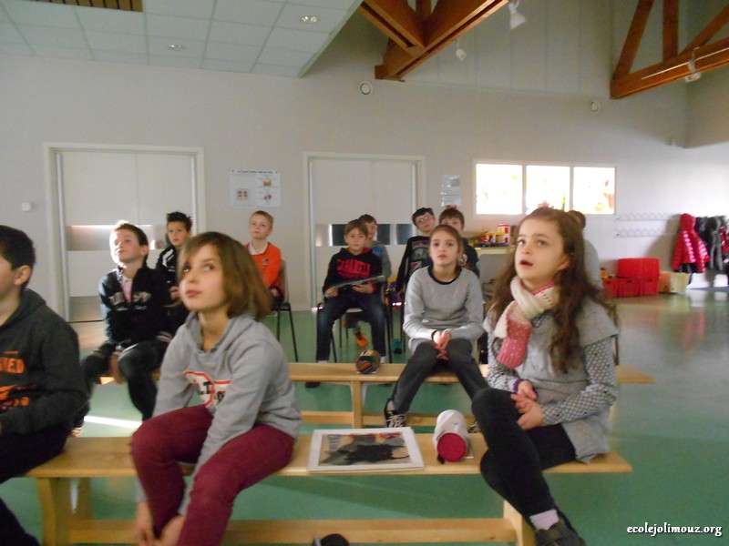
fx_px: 548
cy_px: 273
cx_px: 364
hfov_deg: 67.3
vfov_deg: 53.1
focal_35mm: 26
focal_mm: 4.6
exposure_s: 1/4
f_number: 3.2
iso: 800
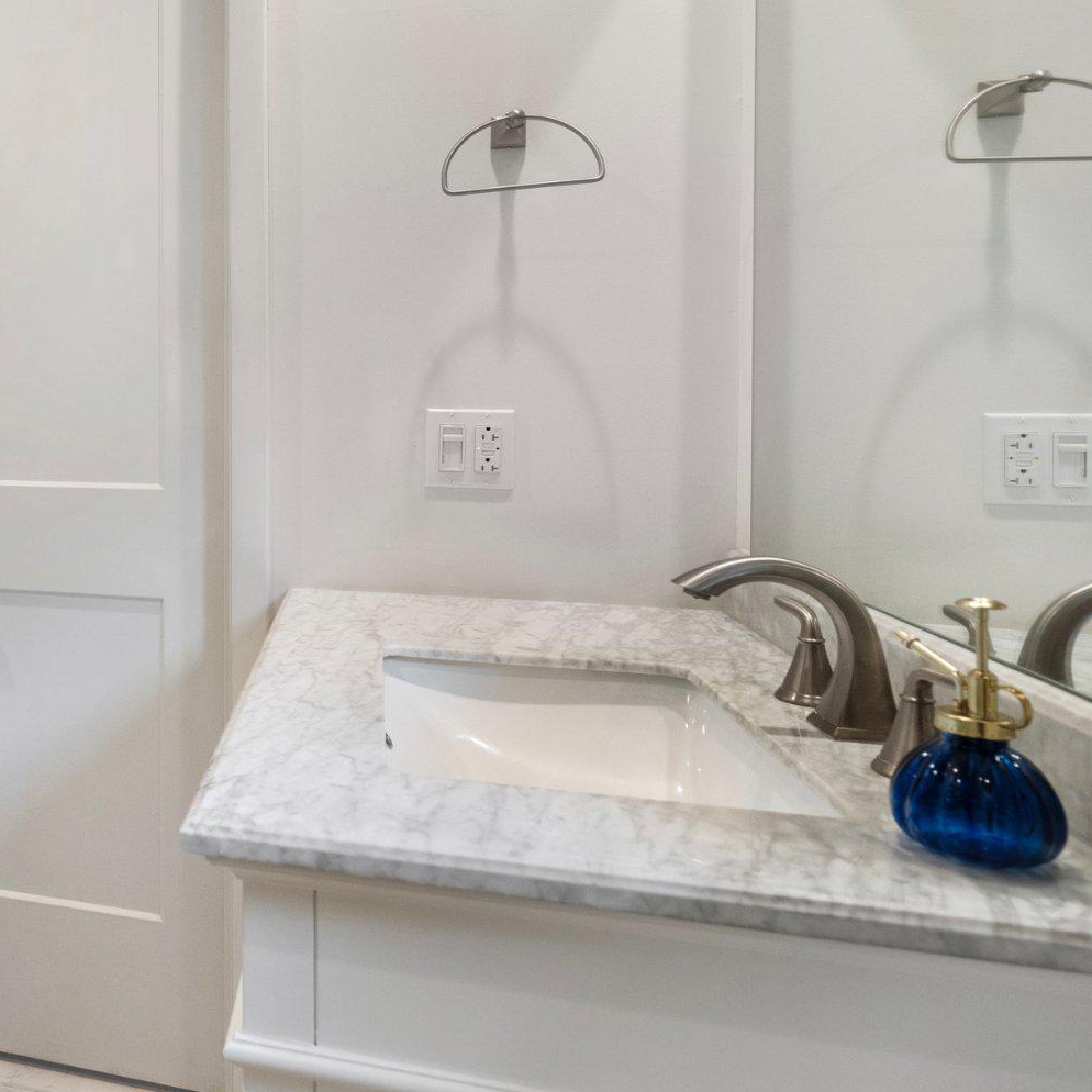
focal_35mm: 28
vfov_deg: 56.6
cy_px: 406
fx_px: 999
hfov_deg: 48.0
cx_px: 14
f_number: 8
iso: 1250
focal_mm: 16
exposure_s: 1/15
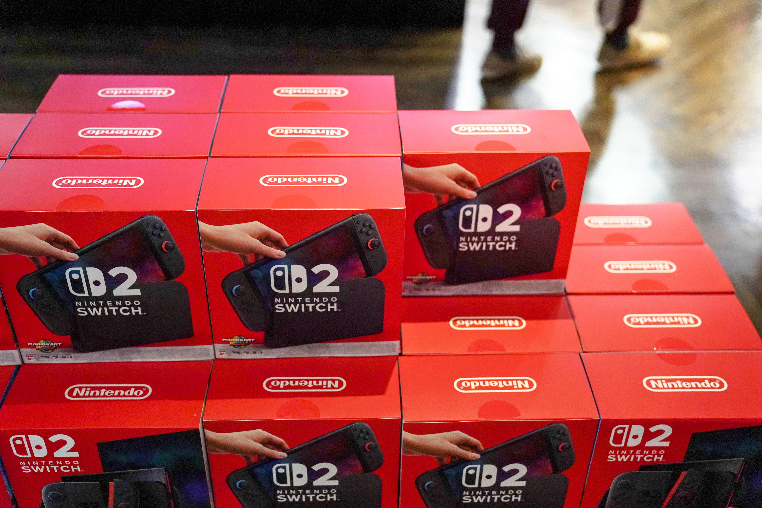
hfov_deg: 47.4
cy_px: 254
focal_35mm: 41
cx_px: 381
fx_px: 868
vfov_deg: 32.6
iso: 3200
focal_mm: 41
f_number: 2.8
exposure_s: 1/640
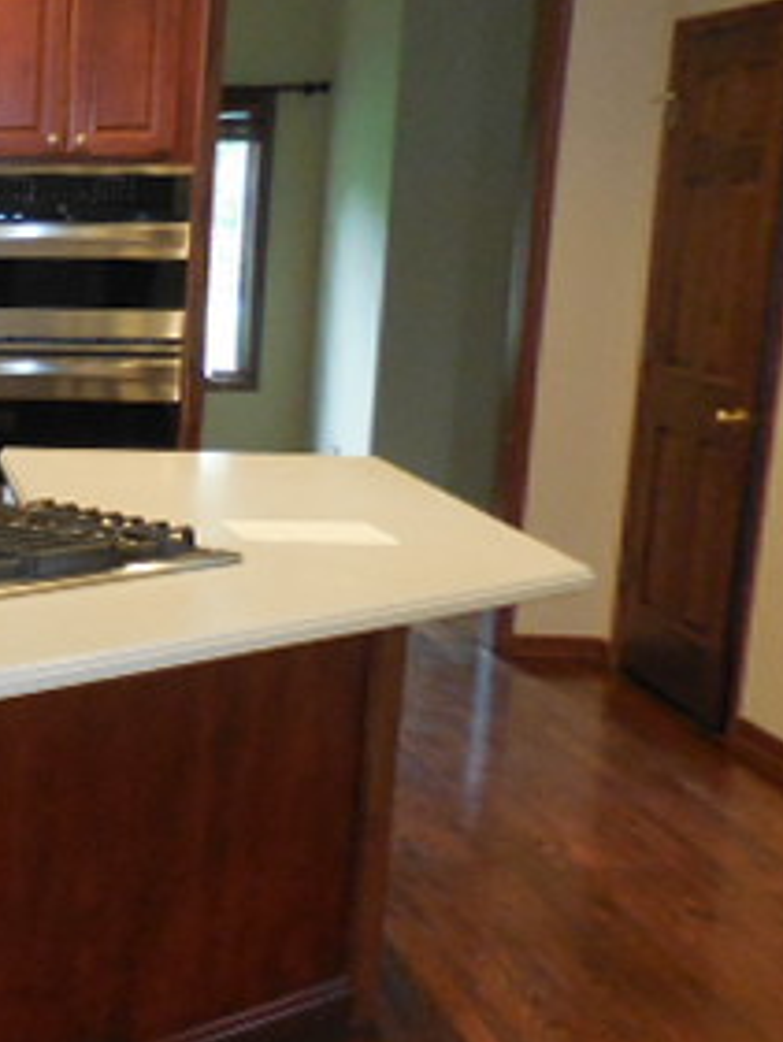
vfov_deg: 33.8
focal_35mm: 57
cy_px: 545
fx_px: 1718
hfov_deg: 21.6
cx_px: -379
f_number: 3.3
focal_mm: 4.5
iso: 450
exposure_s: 1/25
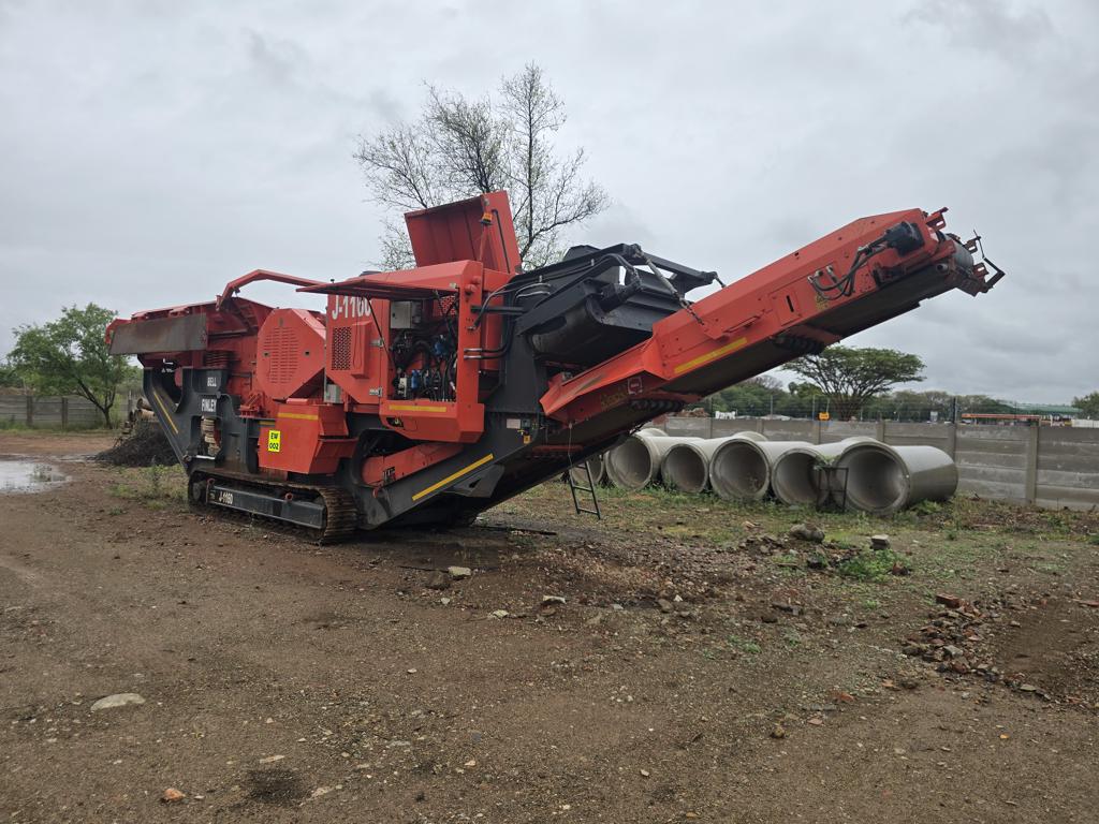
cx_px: 550
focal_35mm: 23
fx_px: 730
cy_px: 412
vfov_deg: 58.9
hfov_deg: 73.9
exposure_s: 1/792
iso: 12
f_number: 1.7
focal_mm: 6.3
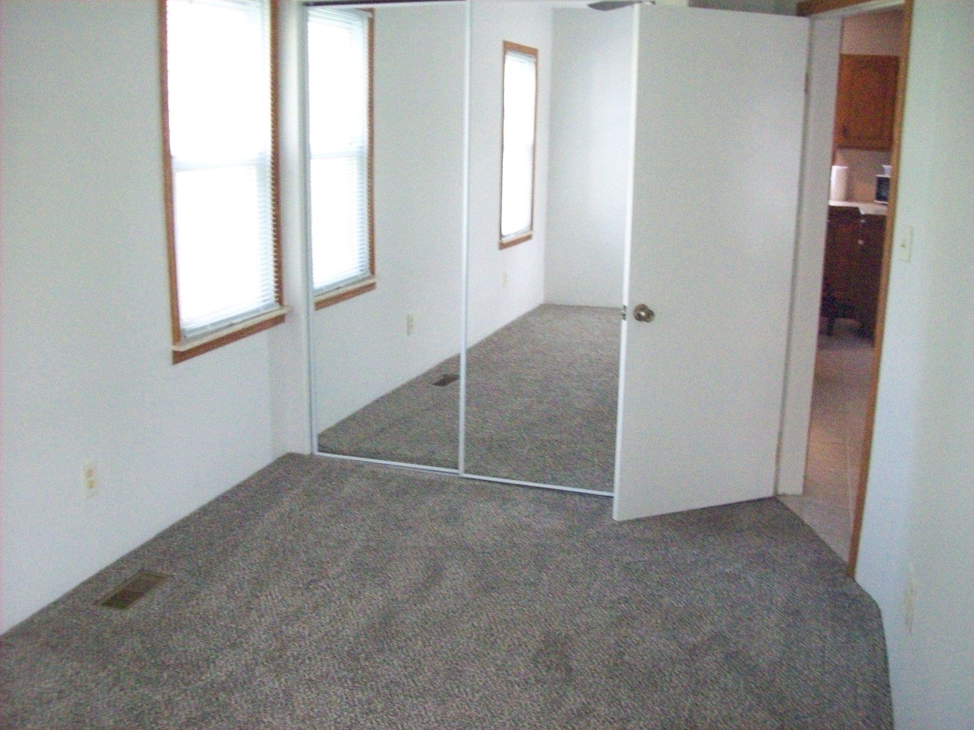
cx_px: 487
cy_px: 365
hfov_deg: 51.4
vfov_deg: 39.6
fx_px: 1013
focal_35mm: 36
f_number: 2.7
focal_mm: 6
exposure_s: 1/128
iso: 572
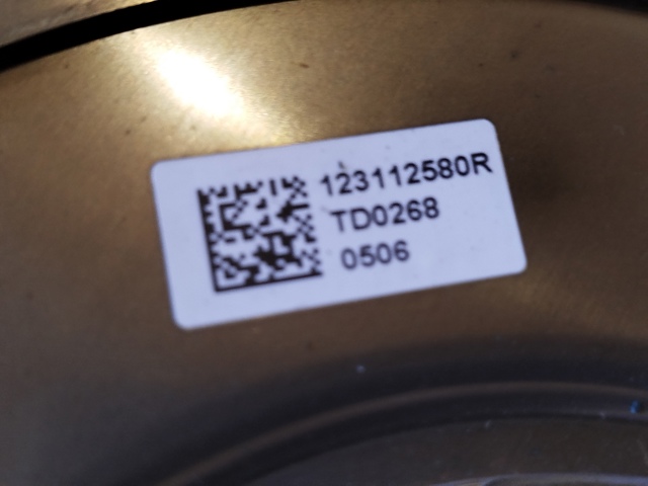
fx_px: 899
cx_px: 324
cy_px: 243
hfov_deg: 39.7
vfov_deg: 30.3
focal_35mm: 48
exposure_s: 1/33
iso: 160
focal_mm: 5.31
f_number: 1.7
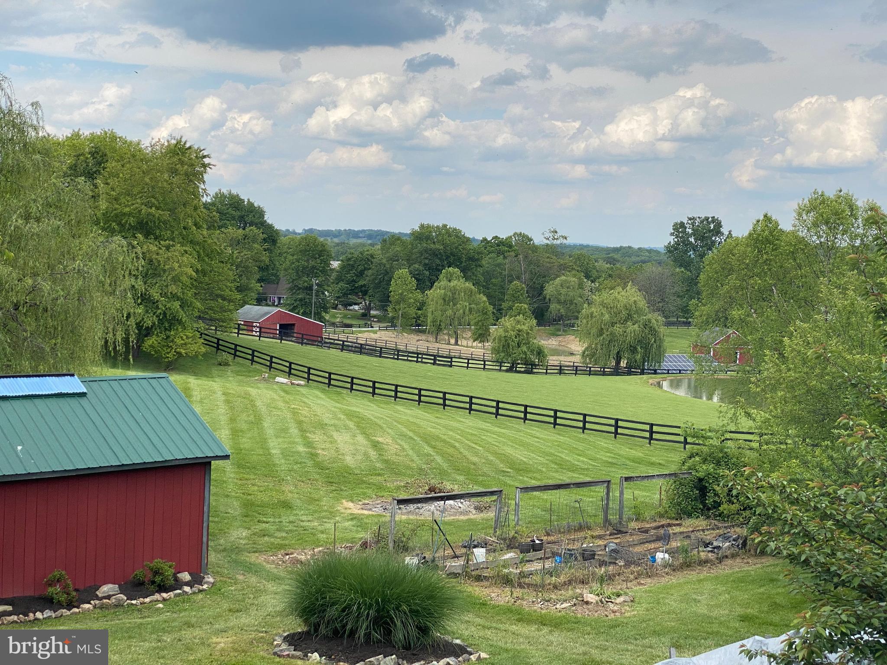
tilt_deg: -2.7
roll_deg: -1.8
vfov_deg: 28.0
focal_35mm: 52
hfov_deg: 36.8
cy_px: 332
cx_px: 444
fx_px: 1332
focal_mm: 6
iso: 20
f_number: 2
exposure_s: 1/1115
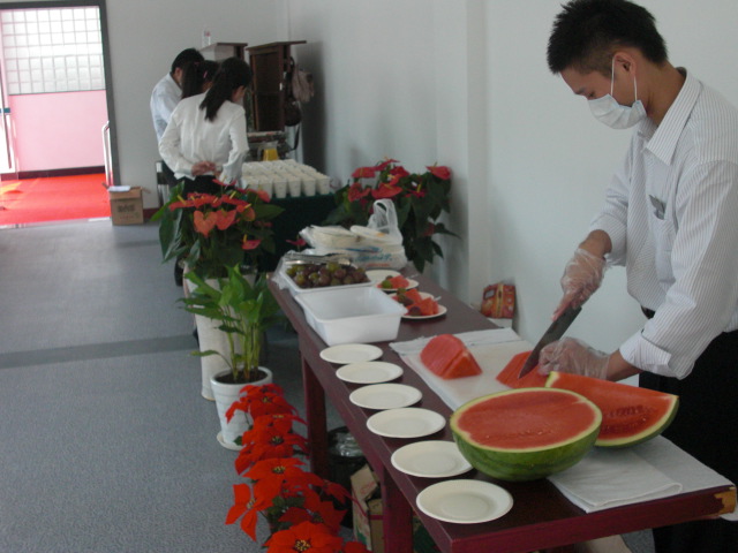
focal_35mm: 43
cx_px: 369
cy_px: 276
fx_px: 917
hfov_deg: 43.9
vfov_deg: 33.6
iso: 200
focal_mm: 7.6
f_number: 3.1
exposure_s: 1/100
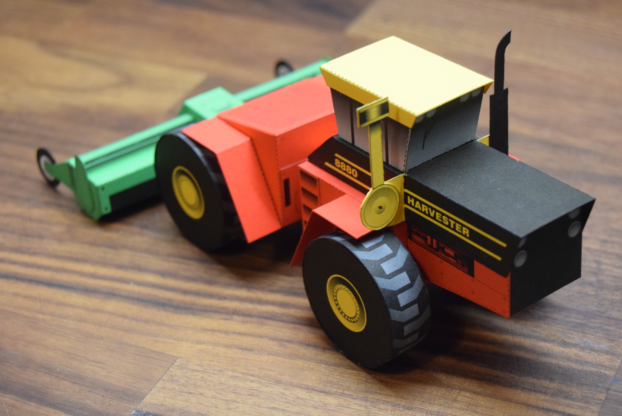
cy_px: 208
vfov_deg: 16.6
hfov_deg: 24.6
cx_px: 311
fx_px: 1426
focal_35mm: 82
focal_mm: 55
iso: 3200
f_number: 5.6
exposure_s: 1/60
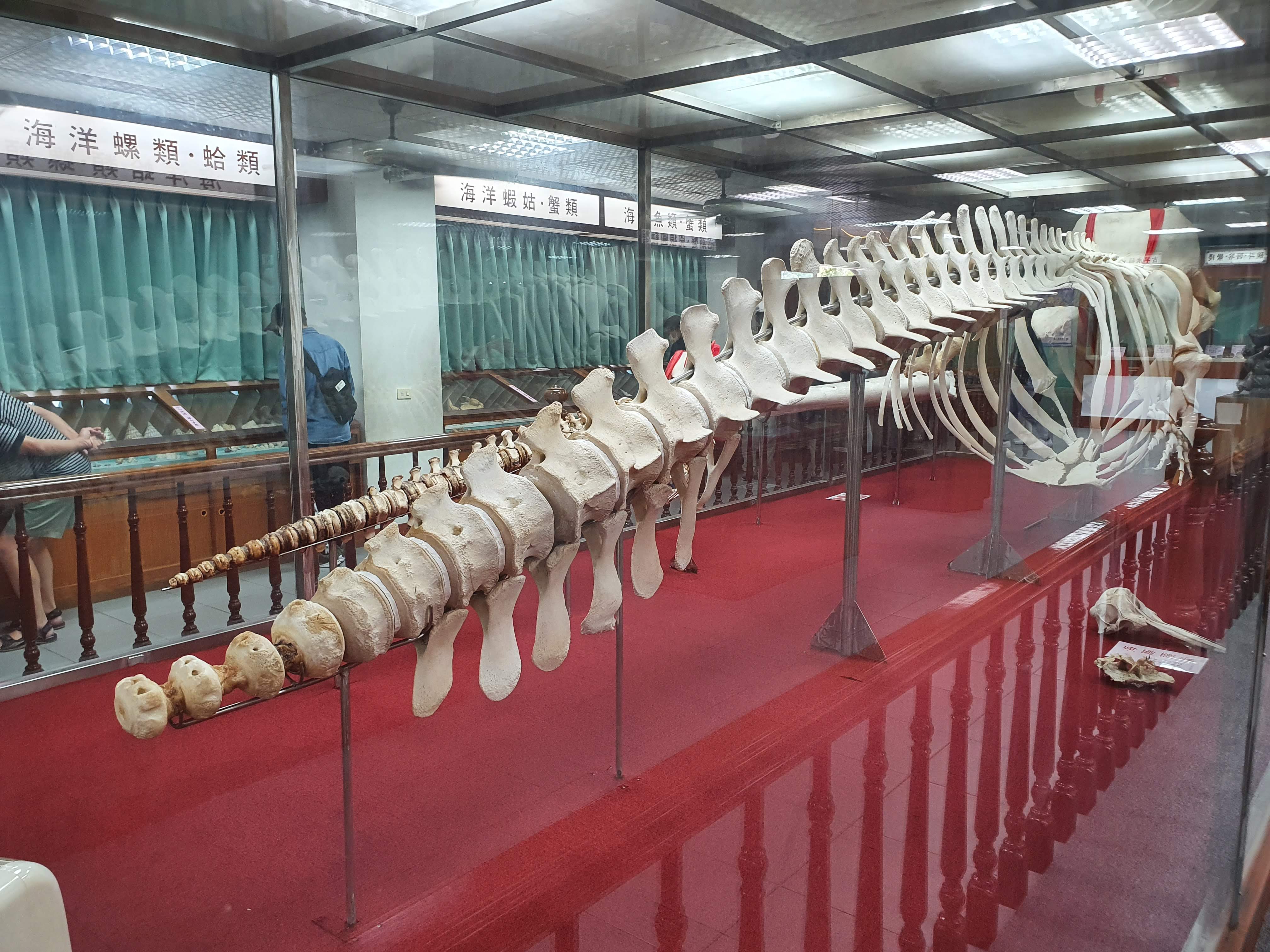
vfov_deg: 53.1
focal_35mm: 26
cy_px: 476
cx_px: 635
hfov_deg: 67.3
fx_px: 954
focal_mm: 4.32
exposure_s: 1/60
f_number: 2.4
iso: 200
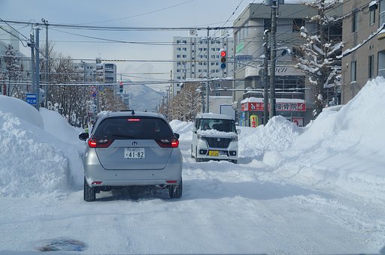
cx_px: 192
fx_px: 769
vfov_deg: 18.9
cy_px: 128
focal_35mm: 72
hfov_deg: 28.1
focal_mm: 48
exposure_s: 1/100
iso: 200
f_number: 9
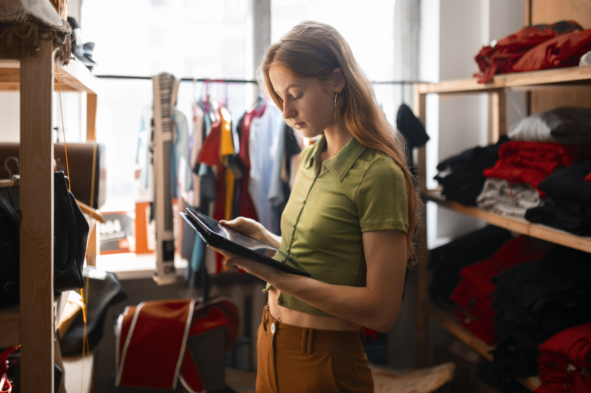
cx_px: 296
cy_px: 196
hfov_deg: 54.5
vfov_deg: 37.8
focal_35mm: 35
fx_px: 574
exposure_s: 1/400
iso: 320
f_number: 1.4
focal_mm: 35
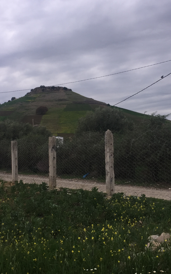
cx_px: 91
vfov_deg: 41.8
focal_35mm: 48
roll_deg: +1.4
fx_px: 358
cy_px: 119
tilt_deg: +5.4
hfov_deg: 26.9
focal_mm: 4.15
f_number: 2.2
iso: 32
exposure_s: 1/388
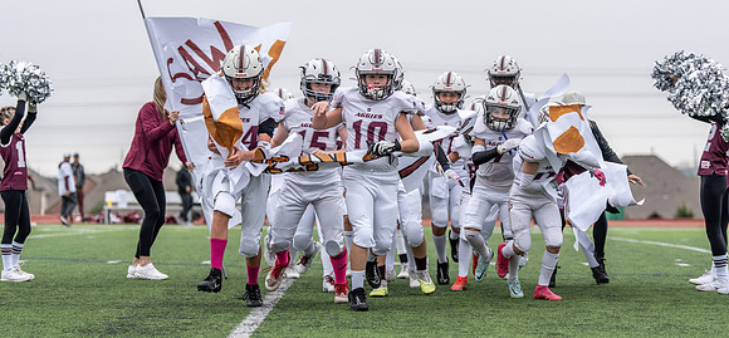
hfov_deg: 19.4
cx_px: 372
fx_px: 2132
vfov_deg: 9.1
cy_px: 158
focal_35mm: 115
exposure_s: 1/1250
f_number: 2.8
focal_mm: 96
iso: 500
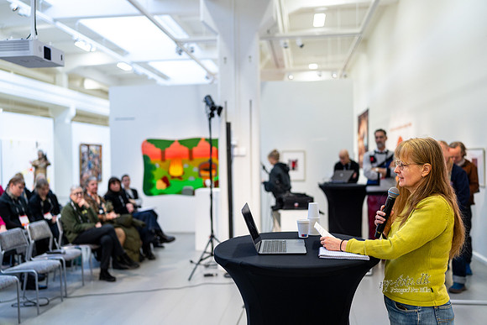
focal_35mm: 35
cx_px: 244
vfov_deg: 37.9
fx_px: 474
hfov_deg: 54.4
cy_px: 162
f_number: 1.4
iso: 800
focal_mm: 35
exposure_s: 1/200
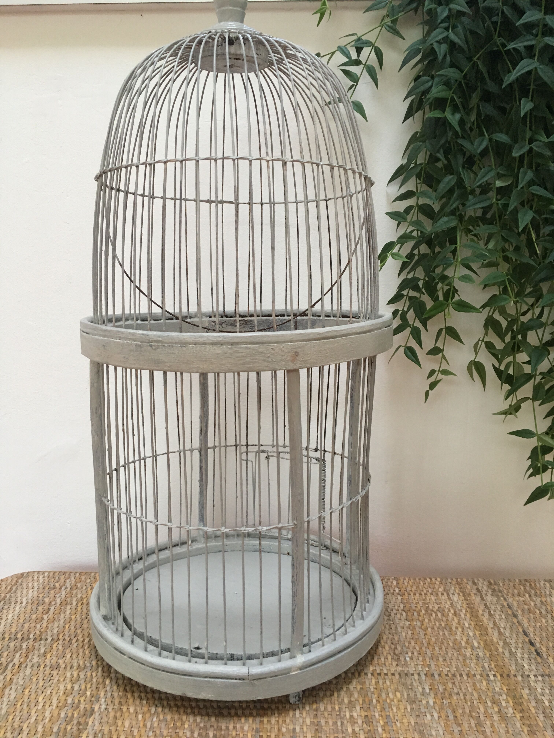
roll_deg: +0.5
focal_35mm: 29
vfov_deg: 61.7
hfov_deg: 48.2
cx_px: 277
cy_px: 369
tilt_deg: -8.5
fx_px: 619
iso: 125
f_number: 2.2
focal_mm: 4.15
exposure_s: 1/33
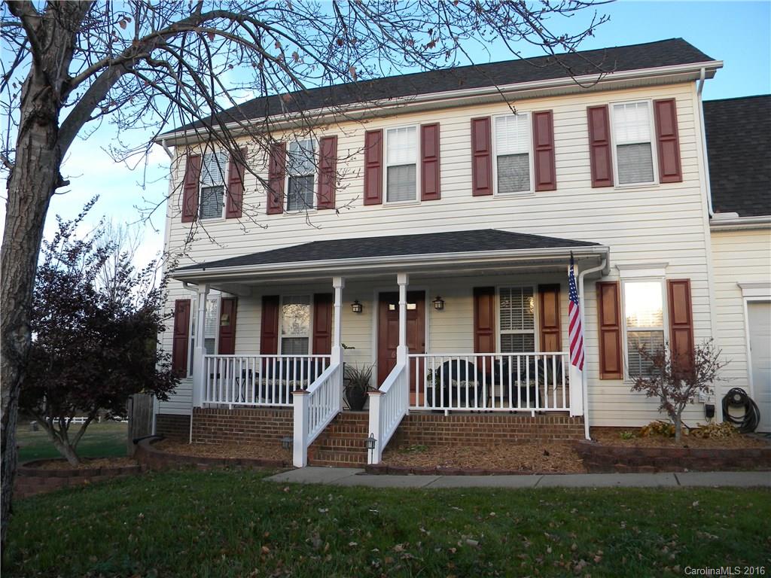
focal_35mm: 28
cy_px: 289
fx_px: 624
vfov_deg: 49.7
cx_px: 386
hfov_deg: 63.4
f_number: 3.5
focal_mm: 5
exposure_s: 1/162
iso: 80
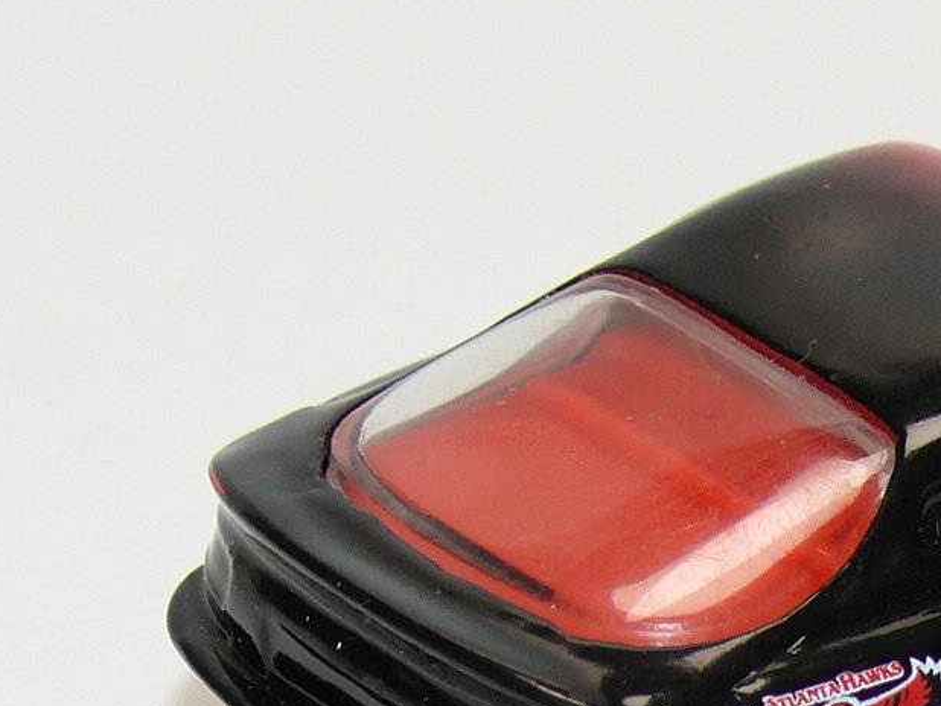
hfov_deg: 7.4
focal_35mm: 264
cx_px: 1087
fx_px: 7179
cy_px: 434
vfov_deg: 5.6
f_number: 4
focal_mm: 13.3
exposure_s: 1/30
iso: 100
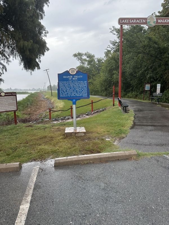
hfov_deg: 56.8
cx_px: 84
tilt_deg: -7.1
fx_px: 156
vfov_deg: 71.6
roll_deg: -0.2
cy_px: 112
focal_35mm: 24
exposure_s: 1/469
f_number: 1.78
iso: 80
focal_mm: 6.86
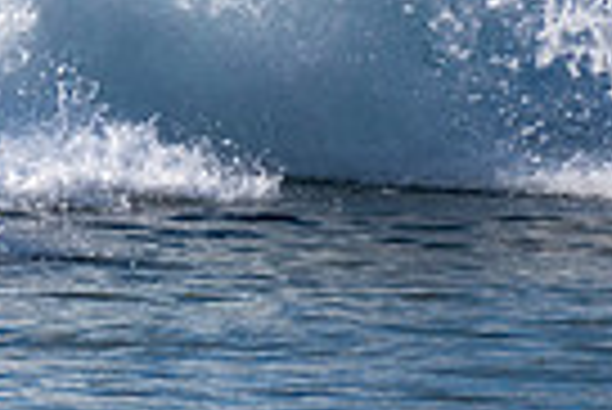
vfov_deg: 0.5
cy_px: -89
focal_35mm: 2556
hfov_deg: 0.8
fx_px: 43498
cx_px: -461
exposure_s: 1/1000
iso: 100
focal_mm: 500
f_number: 5.6
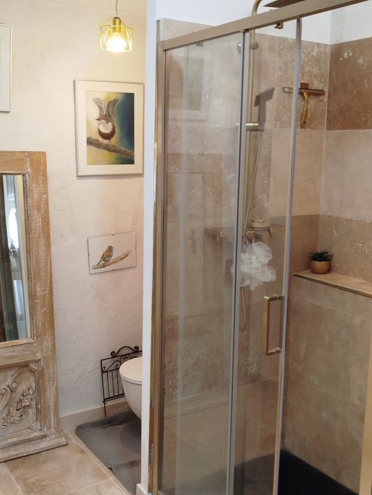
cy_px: 248
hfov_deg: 37.7
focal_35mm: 38
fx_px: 544
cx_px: 186
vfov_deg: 49.0
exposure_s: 1/33
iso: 160
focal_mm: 5.31
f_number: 1.7
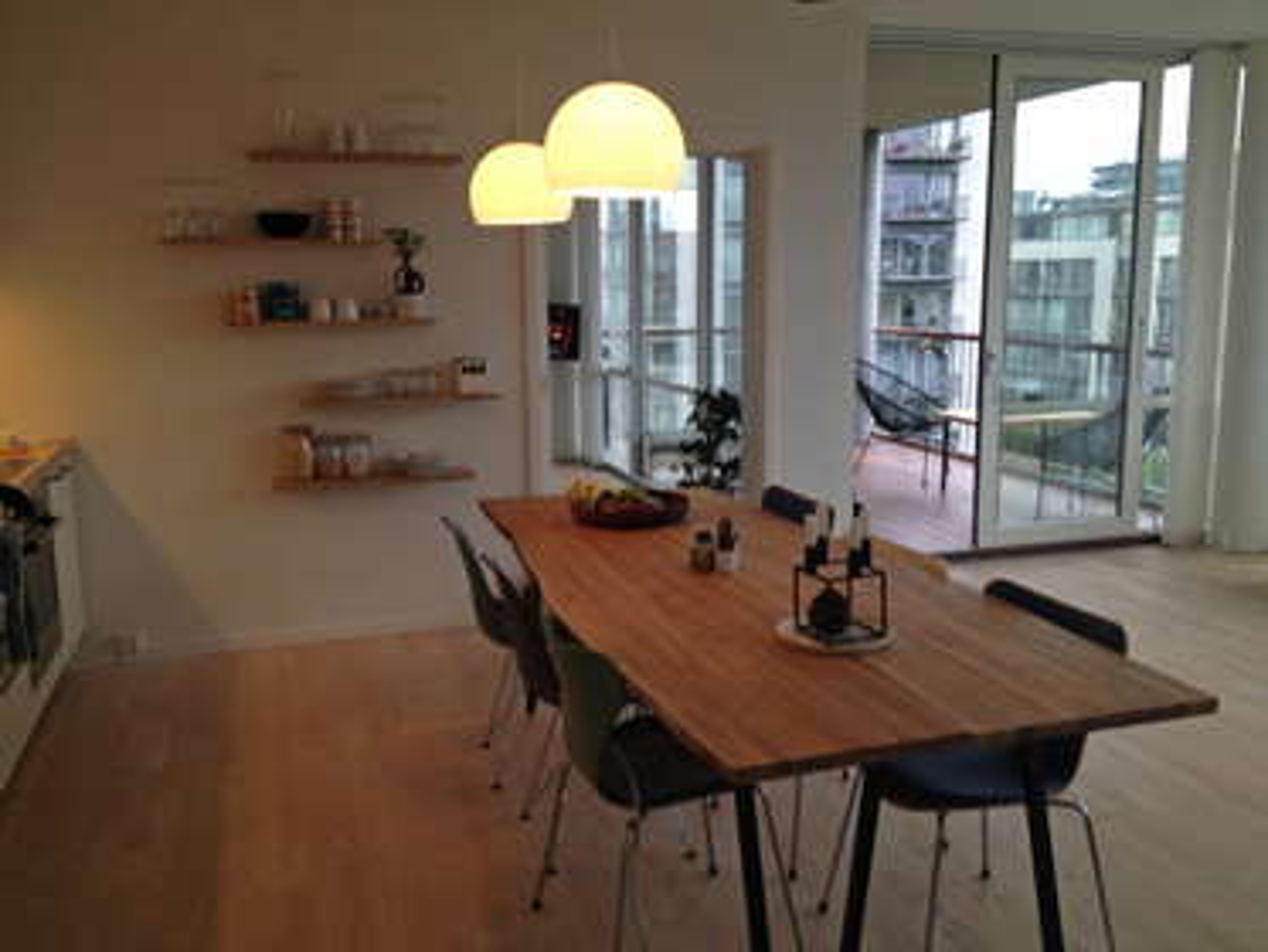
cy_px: 476
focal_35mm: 35
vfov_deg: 40.7
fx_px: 1282
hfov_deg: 52.6
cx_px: 634
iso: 50
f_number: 2.4
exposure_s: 1/30
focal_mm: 4.28
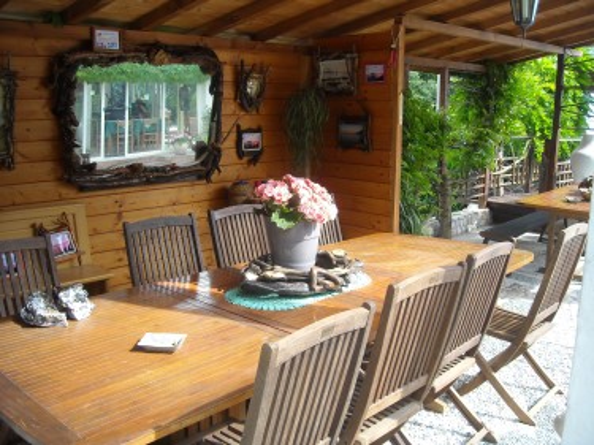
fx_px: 600
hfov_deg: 52.6
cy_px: 222
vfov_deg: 40.7
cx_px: 297
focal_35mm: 35
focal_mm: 5.7
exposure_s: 1/141
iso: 64
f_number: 2.8
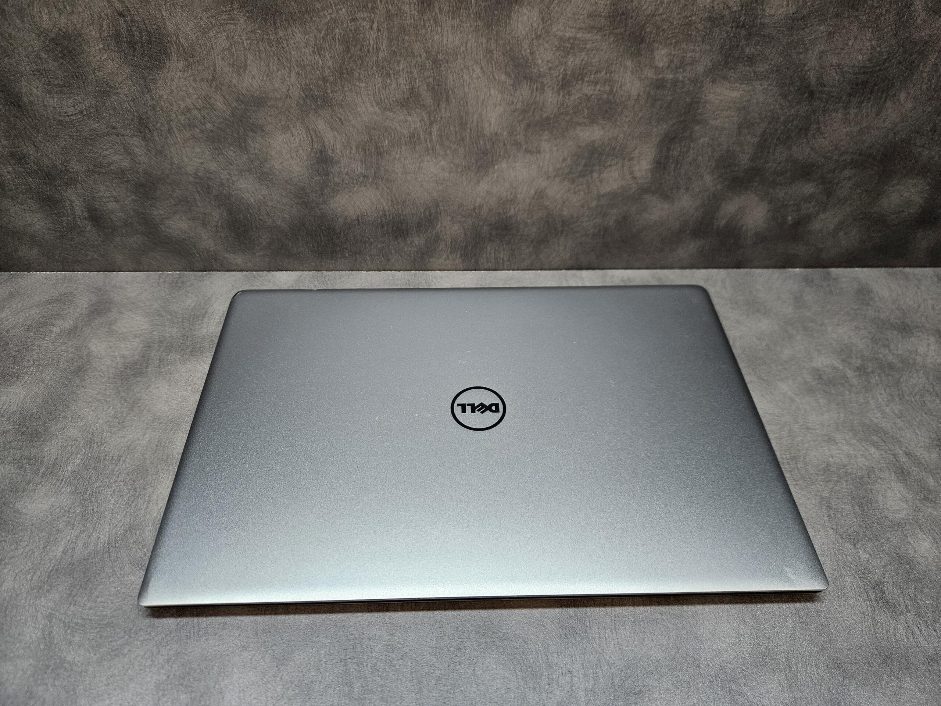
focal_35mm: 23
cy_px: 353
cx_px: 470
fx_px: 625
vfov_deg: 58.9
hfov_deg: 73.9
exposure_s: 1/359
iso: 320
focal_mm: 5.4
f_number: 1.8
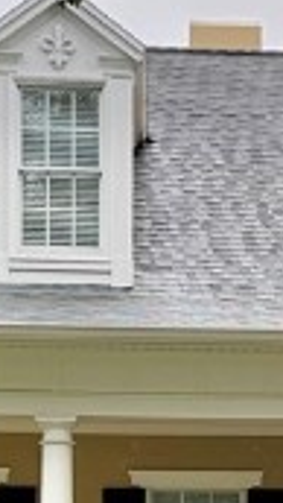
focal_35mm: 156
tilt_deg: +4.0
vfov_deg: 13.3
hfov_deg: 7.7
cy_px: 661
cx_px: 333
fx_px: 2077
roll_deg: +1.4
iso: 80
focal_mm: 6.86
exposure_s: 1/406
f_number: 1.78
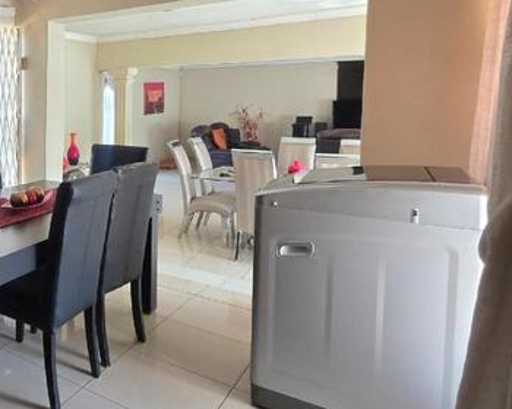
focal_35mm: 29
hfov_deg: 44.9
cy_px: 136
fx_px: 439
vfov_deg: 49.1
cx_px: -57
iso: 250
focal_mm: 2.2
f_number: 1.9
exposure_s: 1/50.3
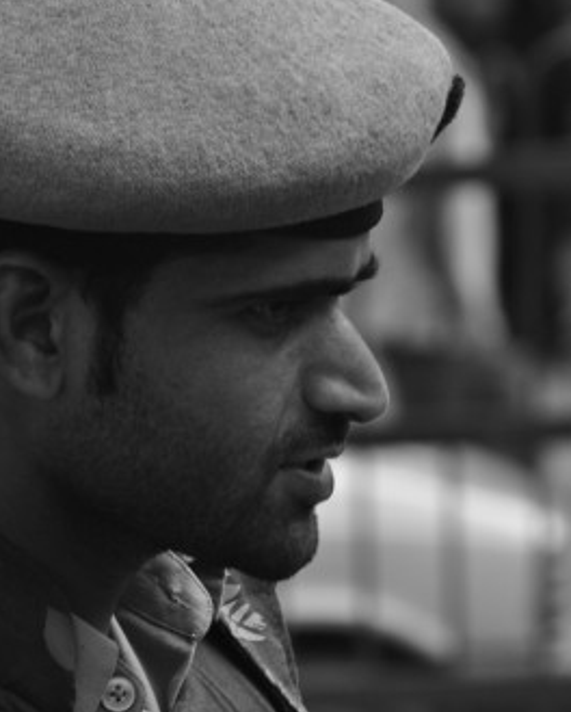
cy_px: 368
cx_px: 286
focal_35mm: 444
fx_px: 9362
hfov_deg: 3.5
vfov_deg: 4.4
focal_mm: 260
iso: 560
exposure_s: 1/125
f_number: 9
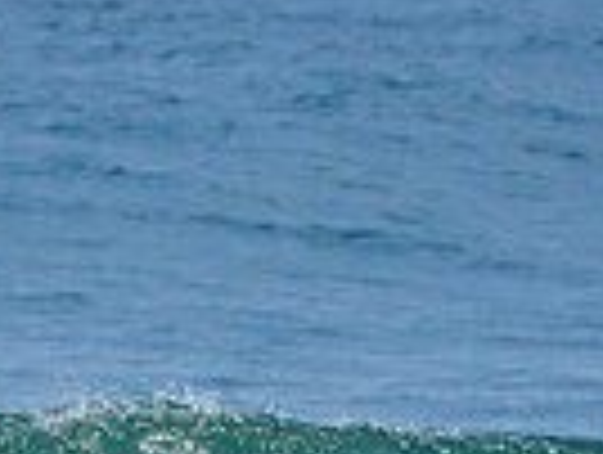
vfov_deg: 0.6
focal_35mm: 2542
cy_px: 632
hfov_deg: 0.8
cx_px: -270
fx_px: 44360
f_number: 5.6
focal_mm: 500
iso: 125
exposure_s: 1/1250
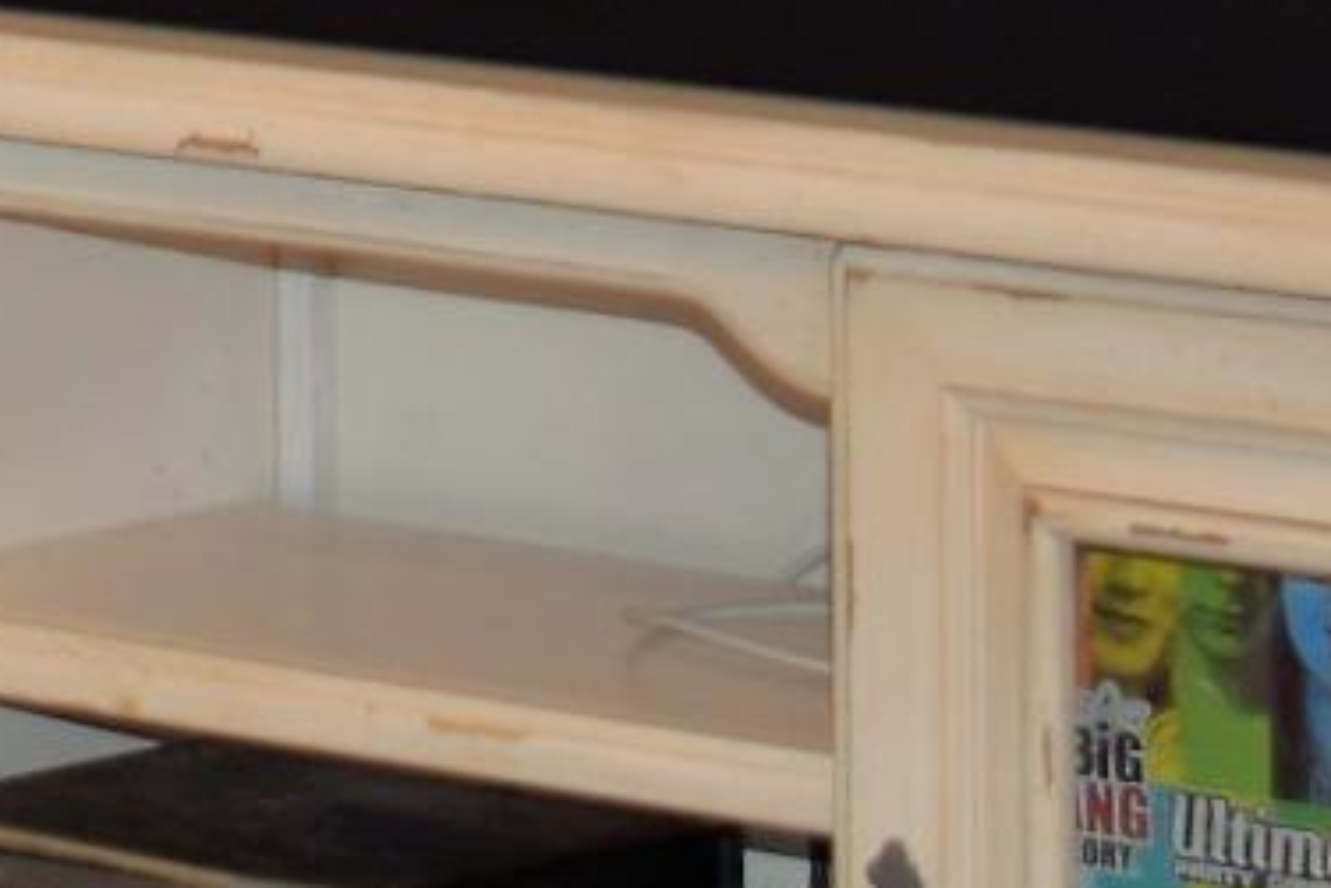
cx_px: -2588
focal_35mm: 287
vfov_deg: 4.6
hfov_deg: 6.6
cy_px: -1834
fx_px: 10615
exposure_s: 1/30
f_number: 4
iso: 400
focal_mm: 24
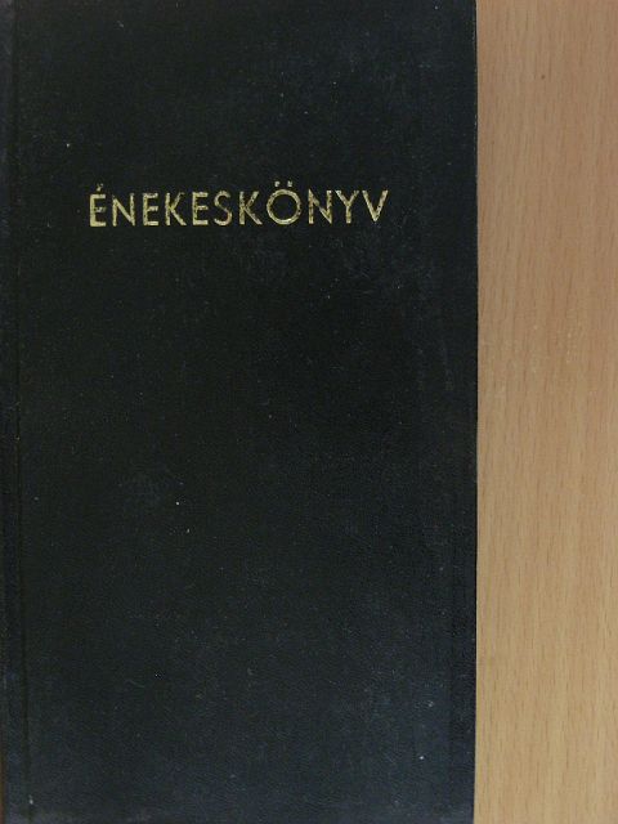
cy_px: 412
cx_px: 309
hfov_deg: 25.2
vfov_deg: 33.2
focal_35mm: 58
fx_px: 1381
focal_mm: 9.7
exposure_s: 1/14
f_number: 3.5
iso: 200
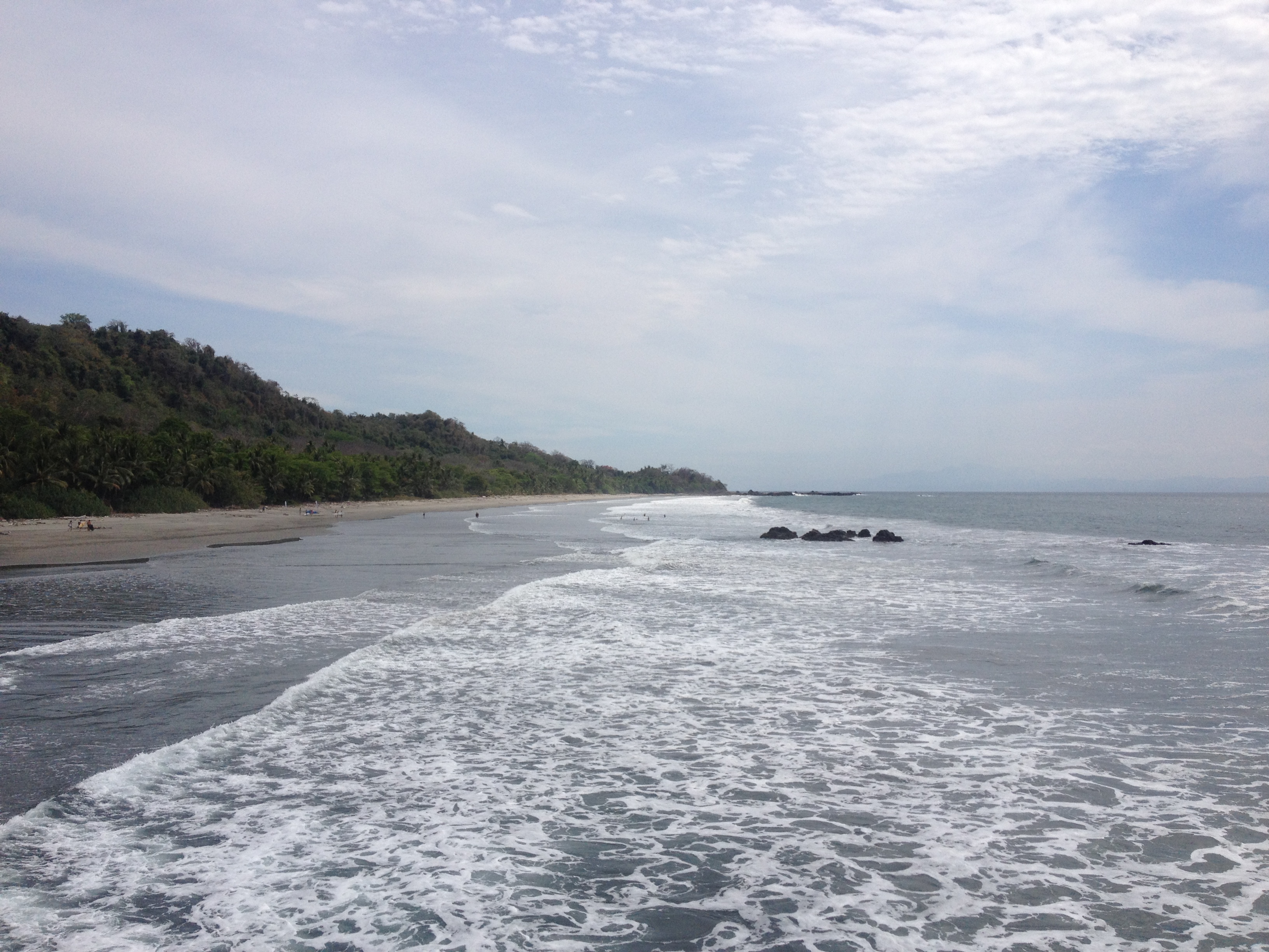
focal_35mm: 35
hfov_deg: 52.6
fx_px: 1283
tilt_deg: -2.3
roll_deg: +0.4
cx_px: 634
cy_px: 476
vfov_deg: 40.7
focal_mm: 4.28
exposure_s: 1/4608
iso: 50
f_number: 2.4
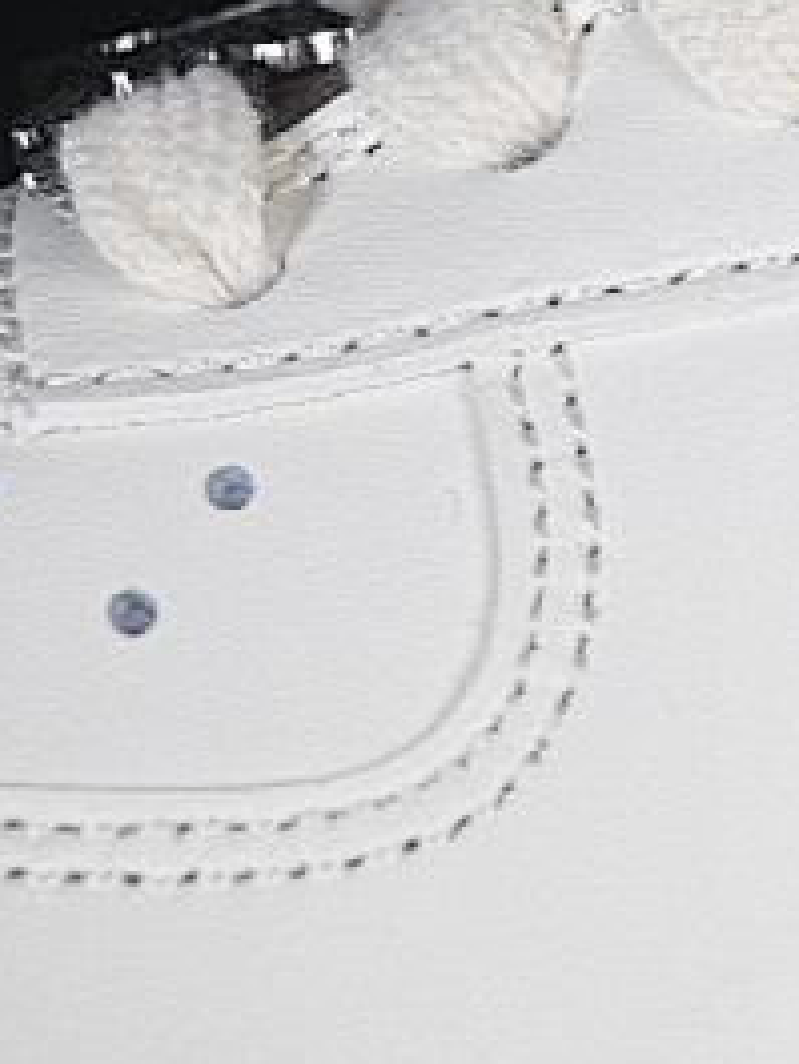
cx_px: 2056
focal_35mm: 294
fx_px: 9041
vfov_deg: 6.7
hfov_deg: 4.9
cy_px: 558
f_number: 7.1
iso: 160
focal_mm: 50
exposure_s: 1/80
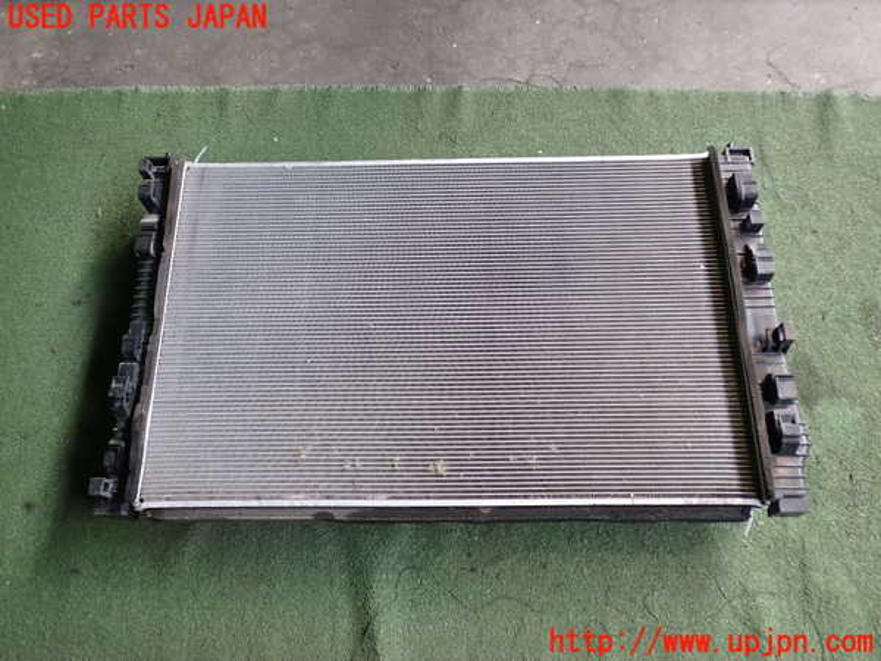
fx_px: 764
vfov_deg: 46.8
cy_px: 330
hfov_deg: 60.0
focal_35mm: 30
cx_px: 440
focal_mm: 5.4
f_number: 2.3
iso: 200
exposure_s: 1/100
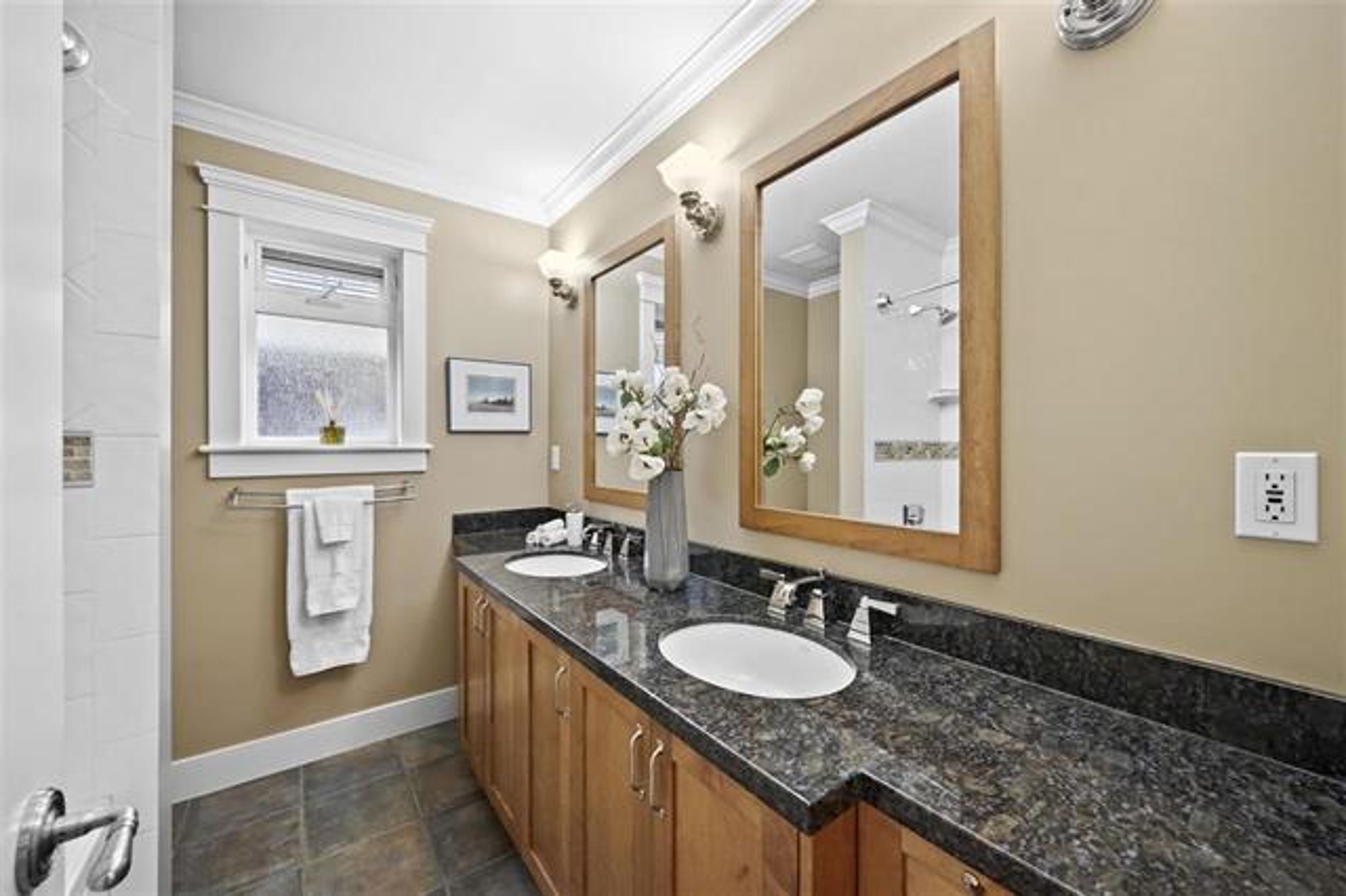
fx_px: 486
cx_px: 673
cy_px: 448
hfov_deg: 108.4
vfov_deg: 85.4
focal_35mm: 13
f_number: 11
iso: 6400
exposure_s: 1/6
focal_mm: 13
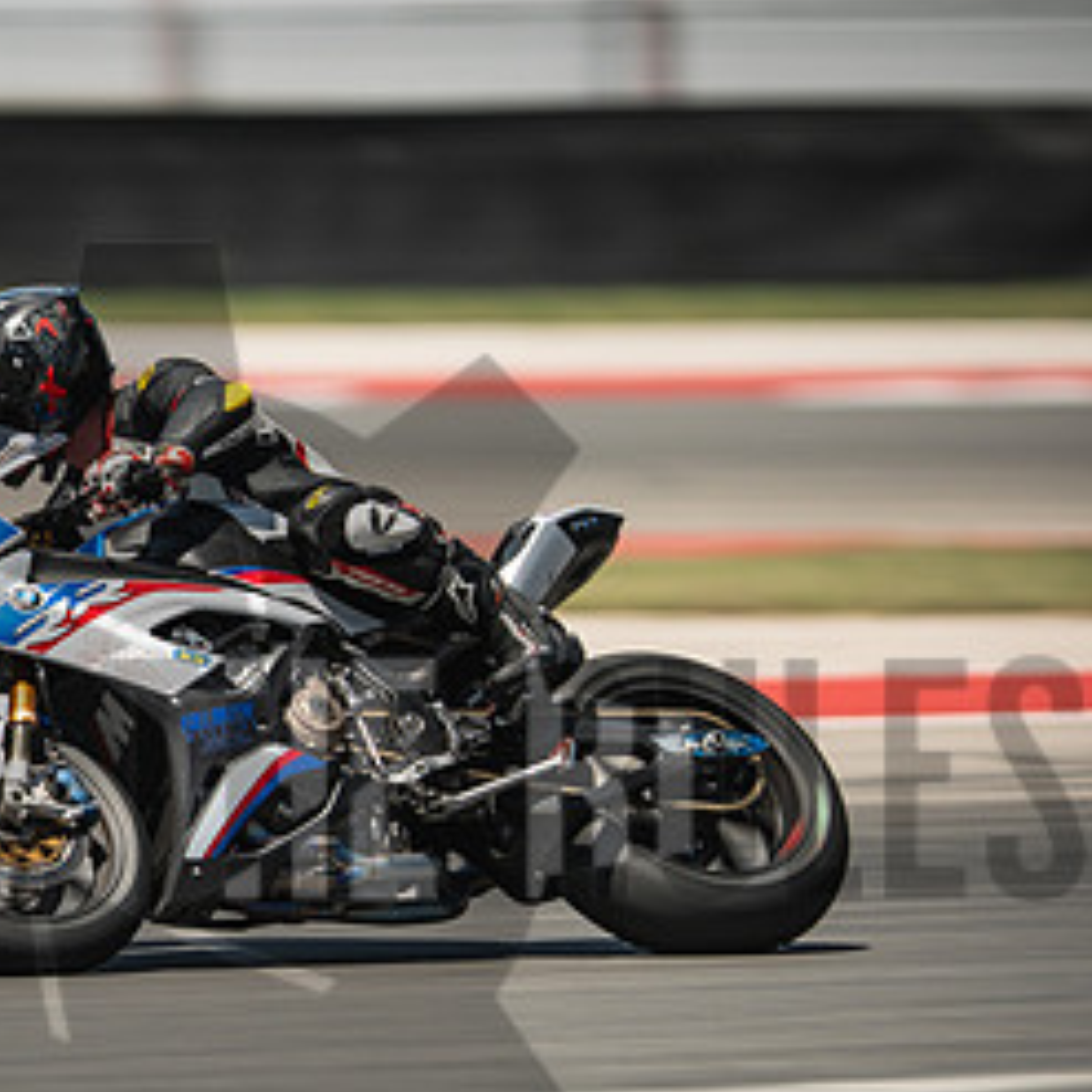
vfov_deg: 2.9
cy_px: 785
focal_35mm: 598
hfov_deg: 2.9
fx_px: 21343
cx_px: 150
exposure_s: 1/250
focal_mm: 200
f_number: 2
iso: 160
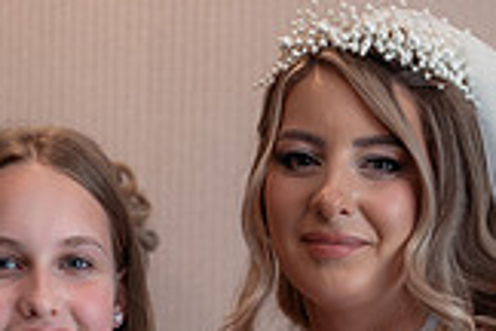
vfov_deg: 9.2
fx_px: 1970
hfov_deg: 14.3
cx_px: 205
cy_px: 561
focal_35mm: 143
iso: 640
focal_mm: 40
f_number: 2.8
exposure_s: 1/200
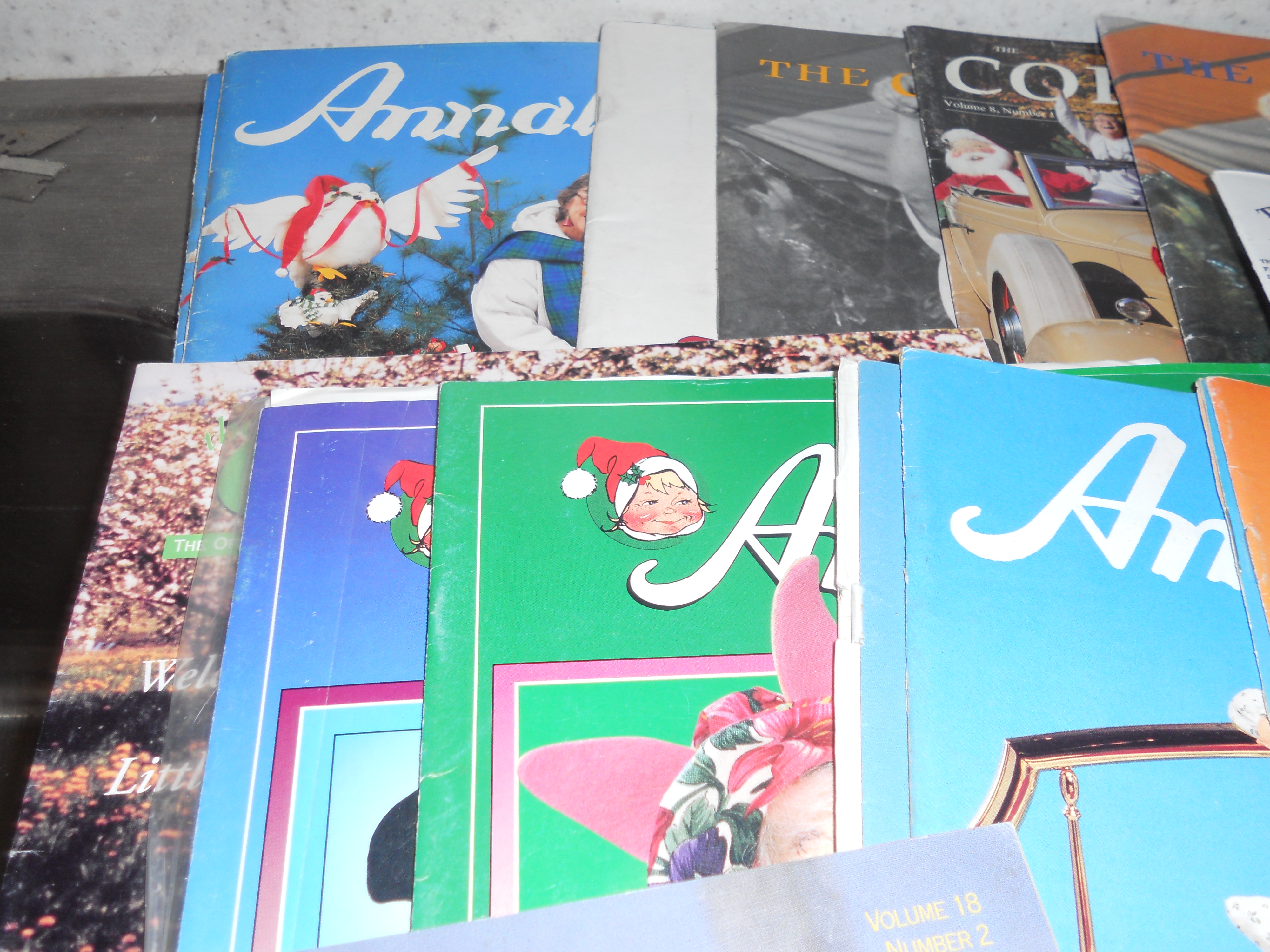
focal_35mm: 32
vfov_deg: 44.2
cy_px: 476
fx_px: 1174
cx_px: 635
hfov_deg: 56.8
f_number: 3.5
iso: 80
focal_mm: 5.8
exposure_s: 1/25
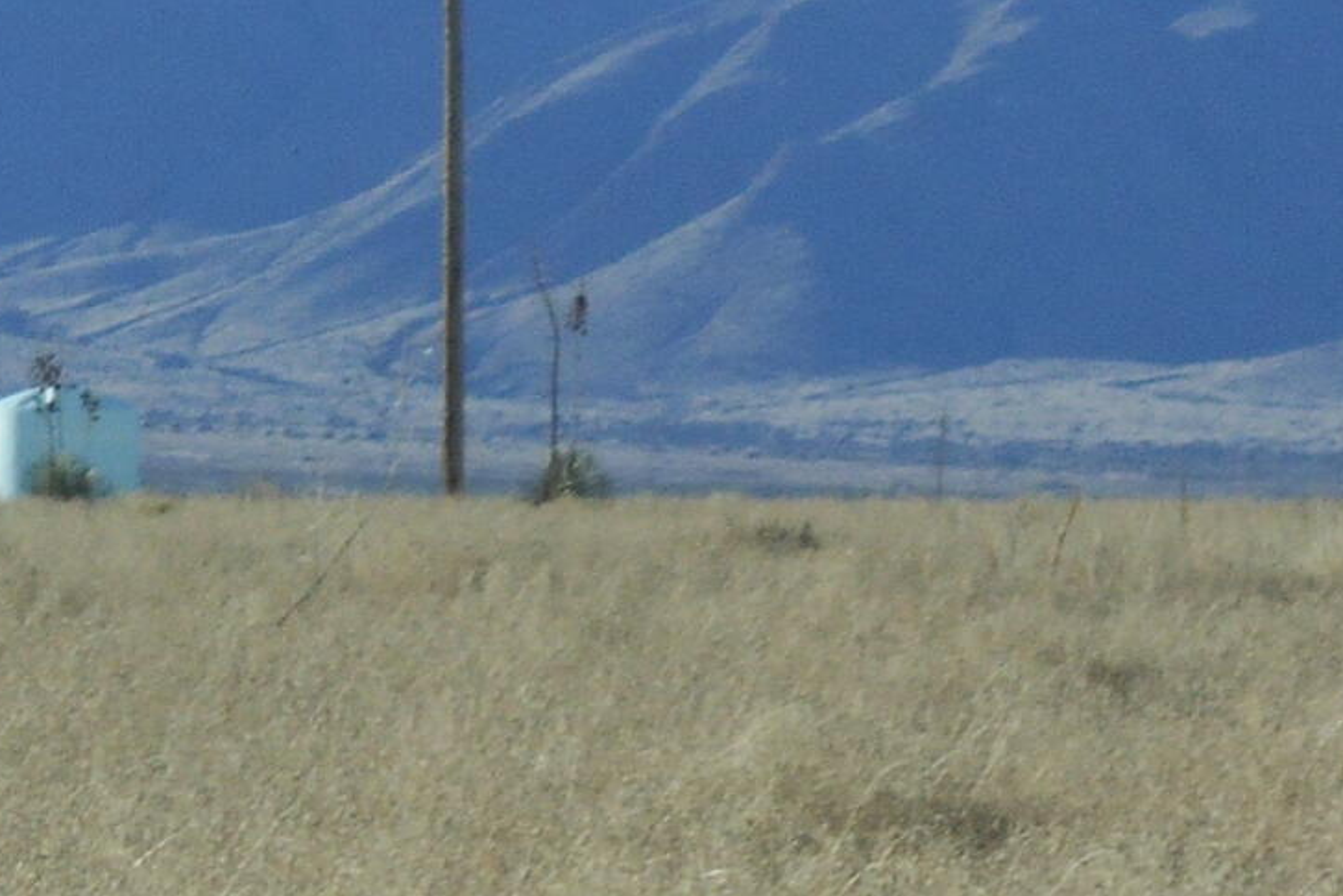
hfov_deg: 3.7
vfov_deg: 2.5
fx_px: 20819
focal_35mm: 558
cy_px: 1114
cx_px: 54
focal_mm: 23
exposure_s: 1/320
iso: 80
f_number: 6.5
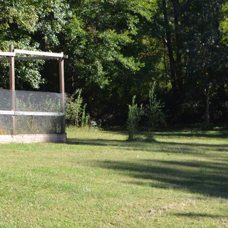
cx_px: -140
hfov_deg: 15.5
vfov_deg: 17.2
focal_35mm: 101
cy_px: 84
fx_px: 753
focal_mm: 24
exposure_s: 1/200
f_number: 7.1
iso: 200
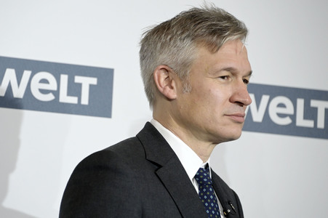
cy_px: 109
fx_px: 2094
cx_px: 164
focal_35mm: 230
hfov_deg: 9.0
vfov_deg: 6.0
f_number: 5.6
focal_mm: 230
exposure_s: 1/500
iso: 4000
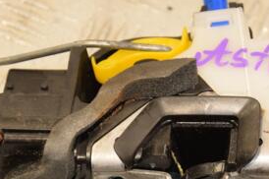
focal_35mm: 204
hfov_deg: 10.1
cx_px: 192
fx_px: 1523
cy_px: 132
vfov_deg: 6.7
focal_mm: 62
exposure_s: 1/200
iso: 800
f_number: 5.3
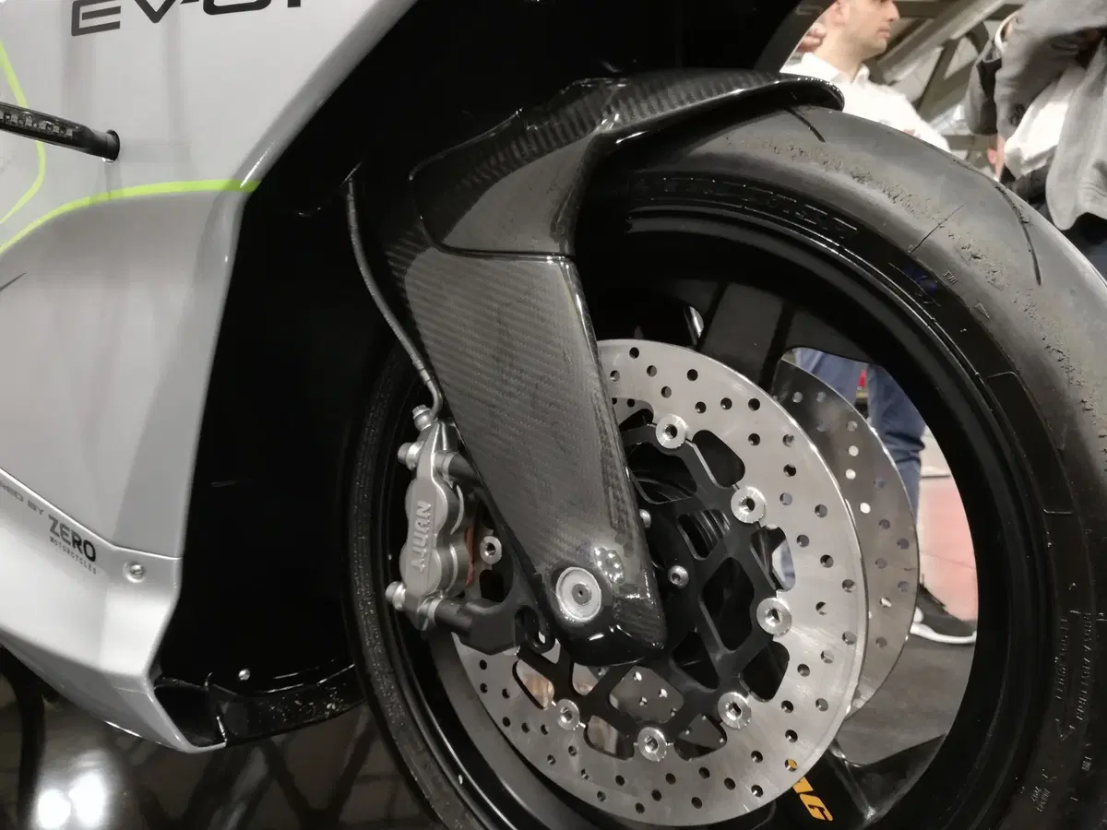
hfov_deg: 67.3
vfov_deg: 53.1
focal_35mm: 26
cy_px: 415
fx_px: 831
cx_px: 554
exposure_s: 1/25
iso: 500
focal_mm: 3.81
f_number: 2.2
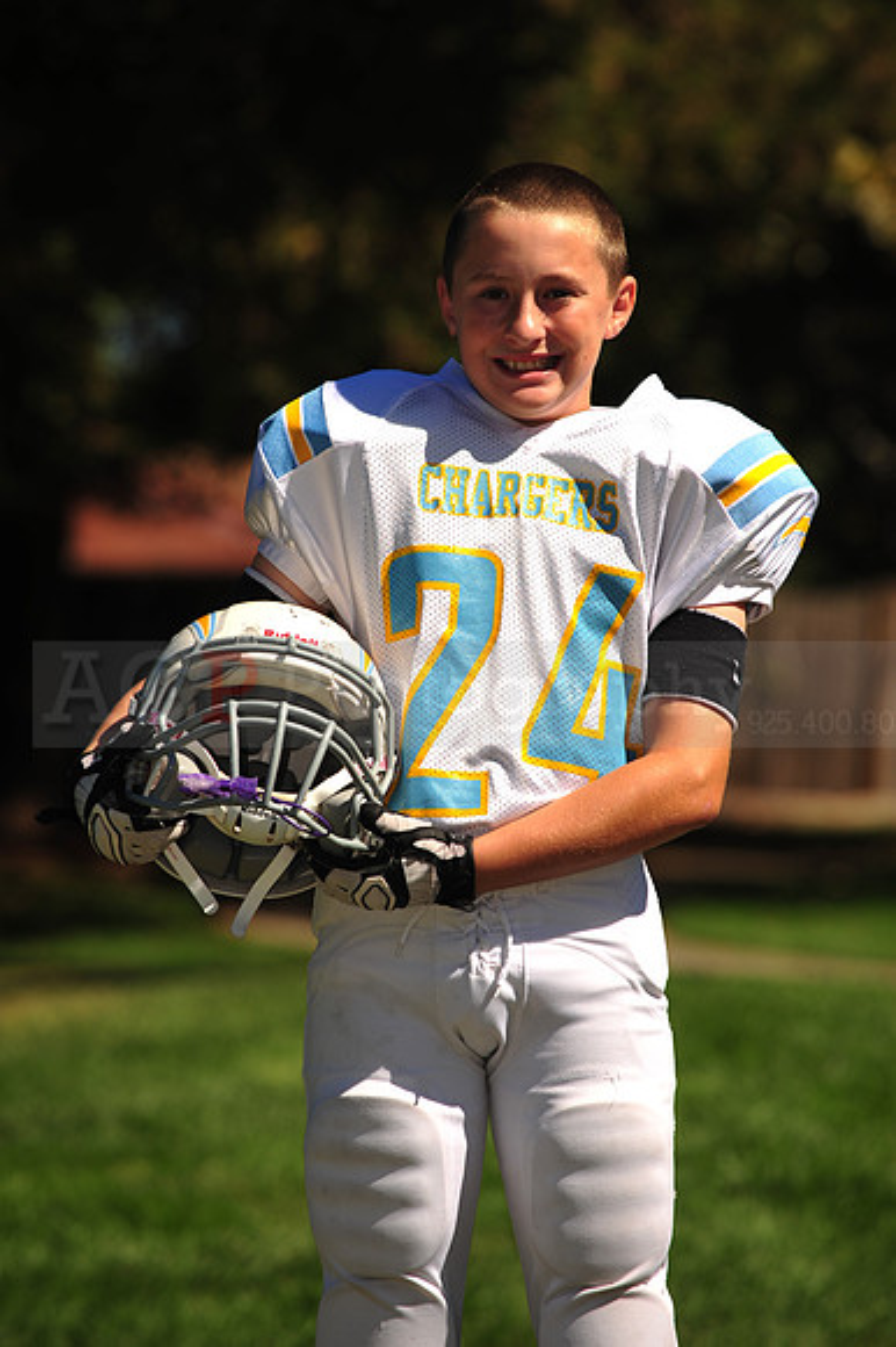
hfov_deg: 6.9
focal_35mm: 200
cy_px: 674
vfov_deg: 10.3
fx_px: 7475
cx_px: 448
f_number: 5
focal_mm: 200
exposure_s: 1/1000
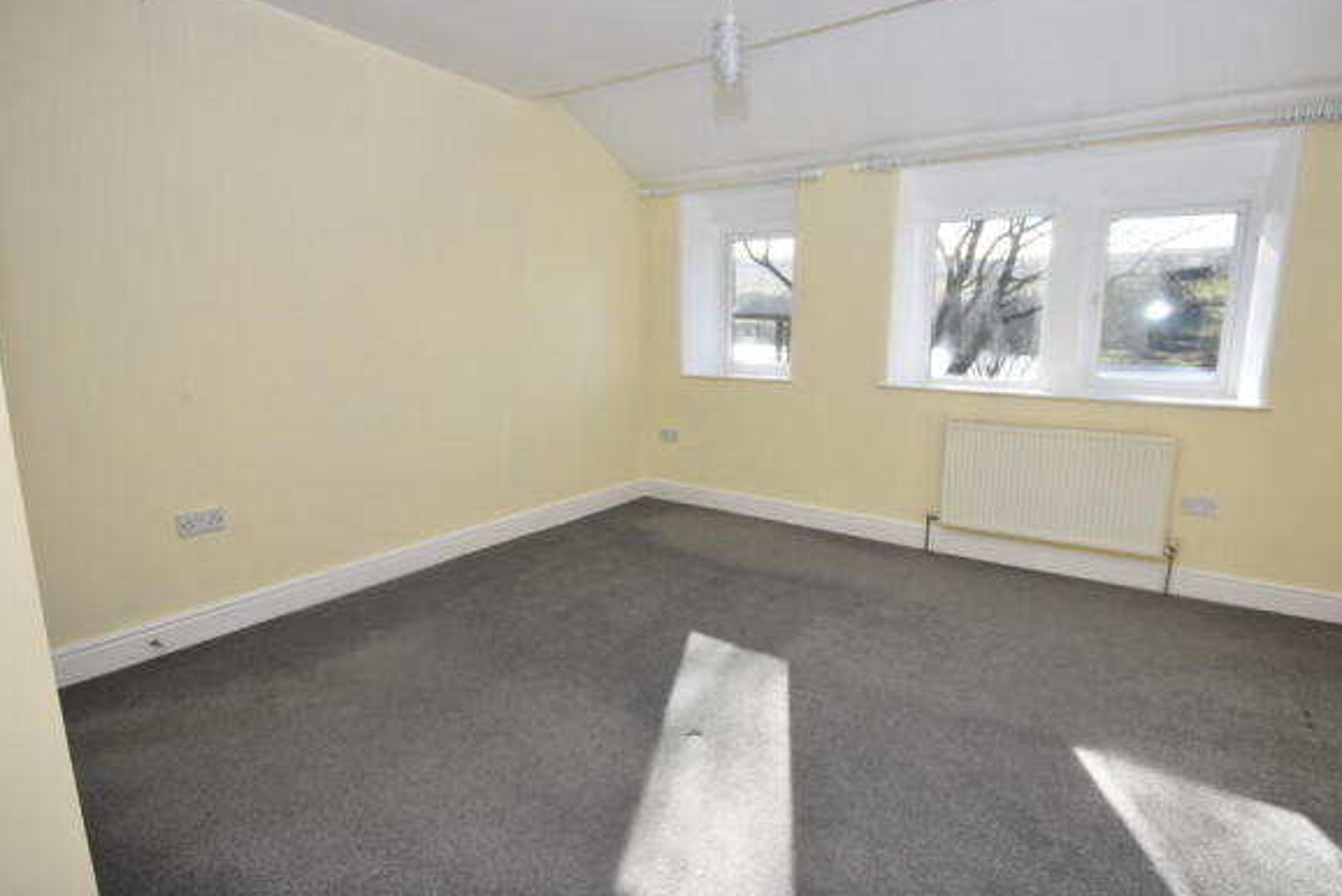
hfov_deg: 92.8
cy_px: 438
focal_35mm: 17
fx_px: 634
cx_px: 753
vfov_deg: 70.5
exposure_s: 1/250
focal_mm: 10
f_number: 5.6
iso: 200
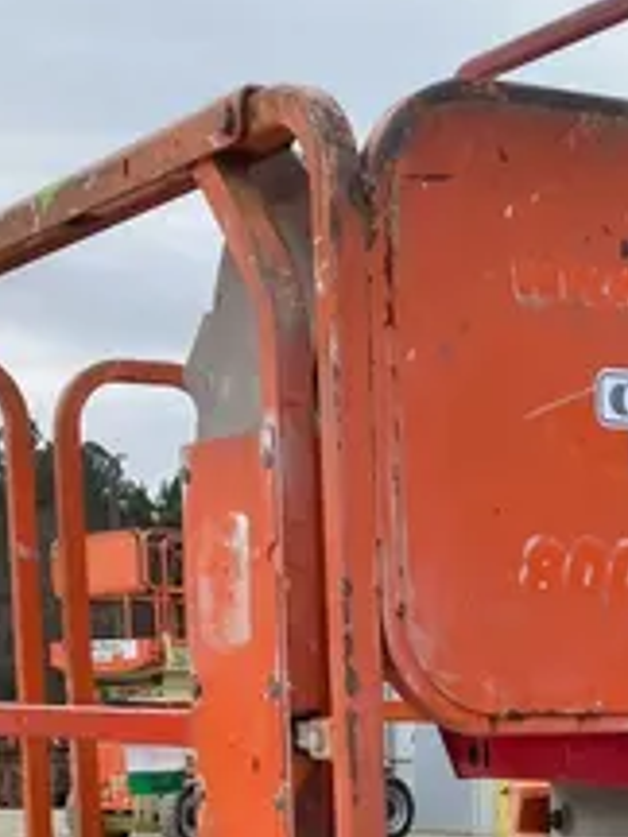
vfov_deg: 18.6
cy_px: 1207
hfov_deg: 15.4
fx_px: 2298
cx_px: 566
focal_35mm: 95
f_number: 1.8
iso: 40
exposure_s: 1/121
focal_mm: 3.99
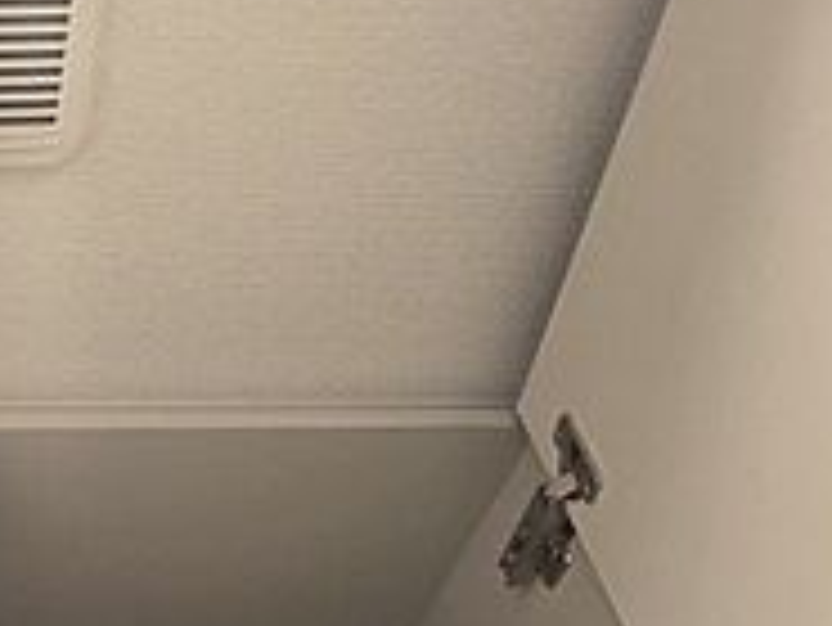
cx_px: -117
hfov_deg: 35.1
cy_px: 721
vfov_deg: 28.6
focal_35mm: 45
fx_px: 1082
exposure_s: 1/60
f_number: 2.2
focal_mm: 2.2
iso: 250
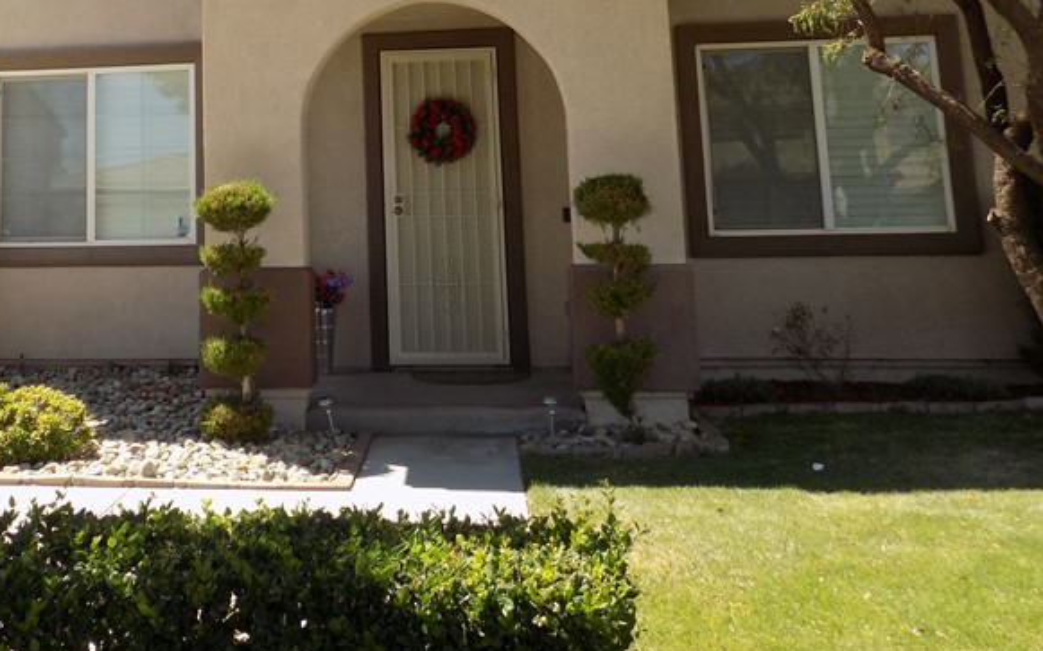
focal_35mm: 43
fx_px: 1222
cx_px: 241
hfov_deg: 44.4
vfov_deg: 28.2
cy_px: 14
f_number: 3.1
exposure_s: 1/400
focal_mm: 4
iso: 80
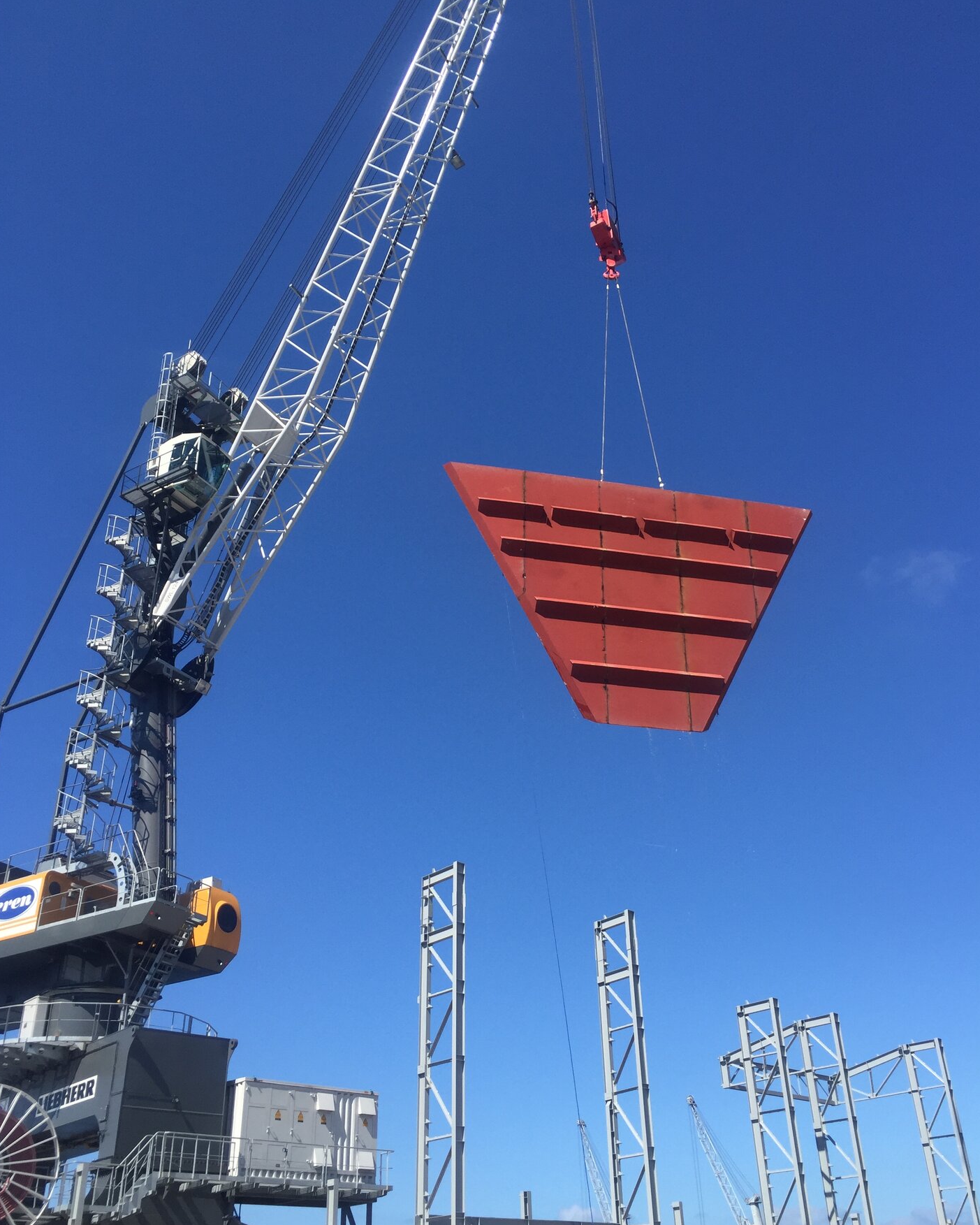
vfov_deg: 57.1
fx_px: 1124
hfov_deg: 47.1
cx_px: 495
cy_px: 646
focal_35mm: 31
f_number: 2.2
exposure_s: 1/1883
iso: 32
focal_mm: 4.15
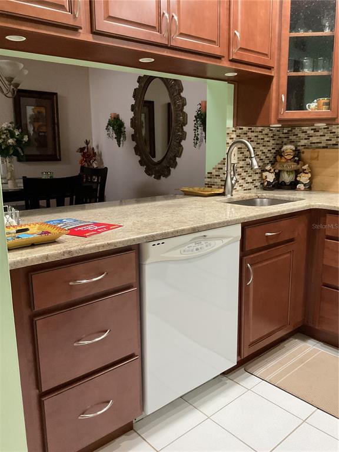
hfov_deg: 48.2
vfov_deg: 61.7
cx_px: 170
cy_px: 226
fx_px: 379
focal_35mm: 29
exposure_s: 1/60
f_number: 1.8
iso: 200
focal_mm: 3
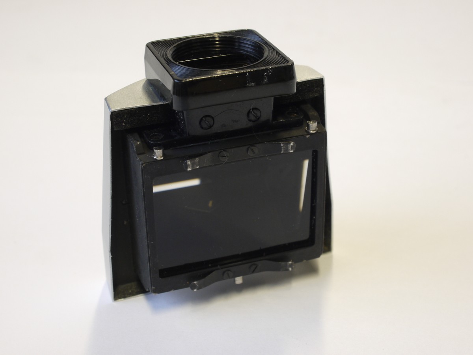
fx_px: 820
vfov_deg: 24.4
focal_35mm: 60
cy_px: 178
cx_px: 236
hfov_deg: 32.2
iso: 400
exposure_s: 1/15
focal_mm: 30
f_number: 9
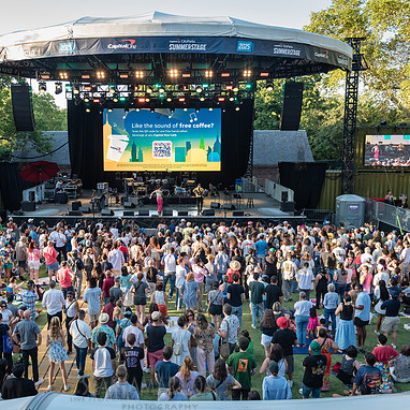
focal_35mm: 37
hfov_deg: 44.7
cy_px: 203
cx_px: 162
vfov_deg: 44.9
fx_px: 496
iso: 500
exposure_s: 1/250
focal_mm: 28
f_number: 4
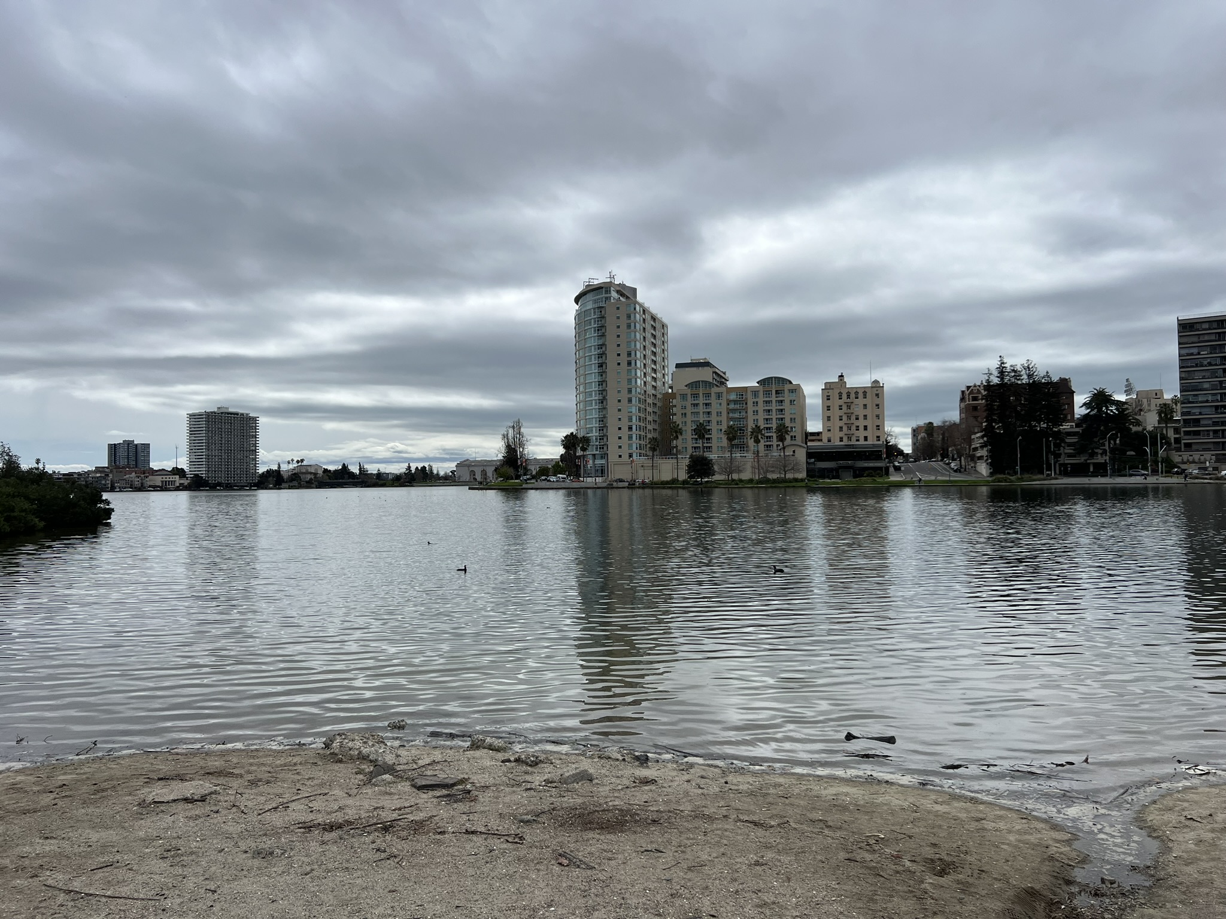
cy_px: 460
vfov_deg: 53.1
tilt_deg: +1.4
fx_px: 921
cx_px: 613
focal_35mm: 26
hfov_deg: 67.3
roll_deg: +1.0
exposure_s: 1/10309
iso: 50
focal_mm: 5.7
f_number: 1.5
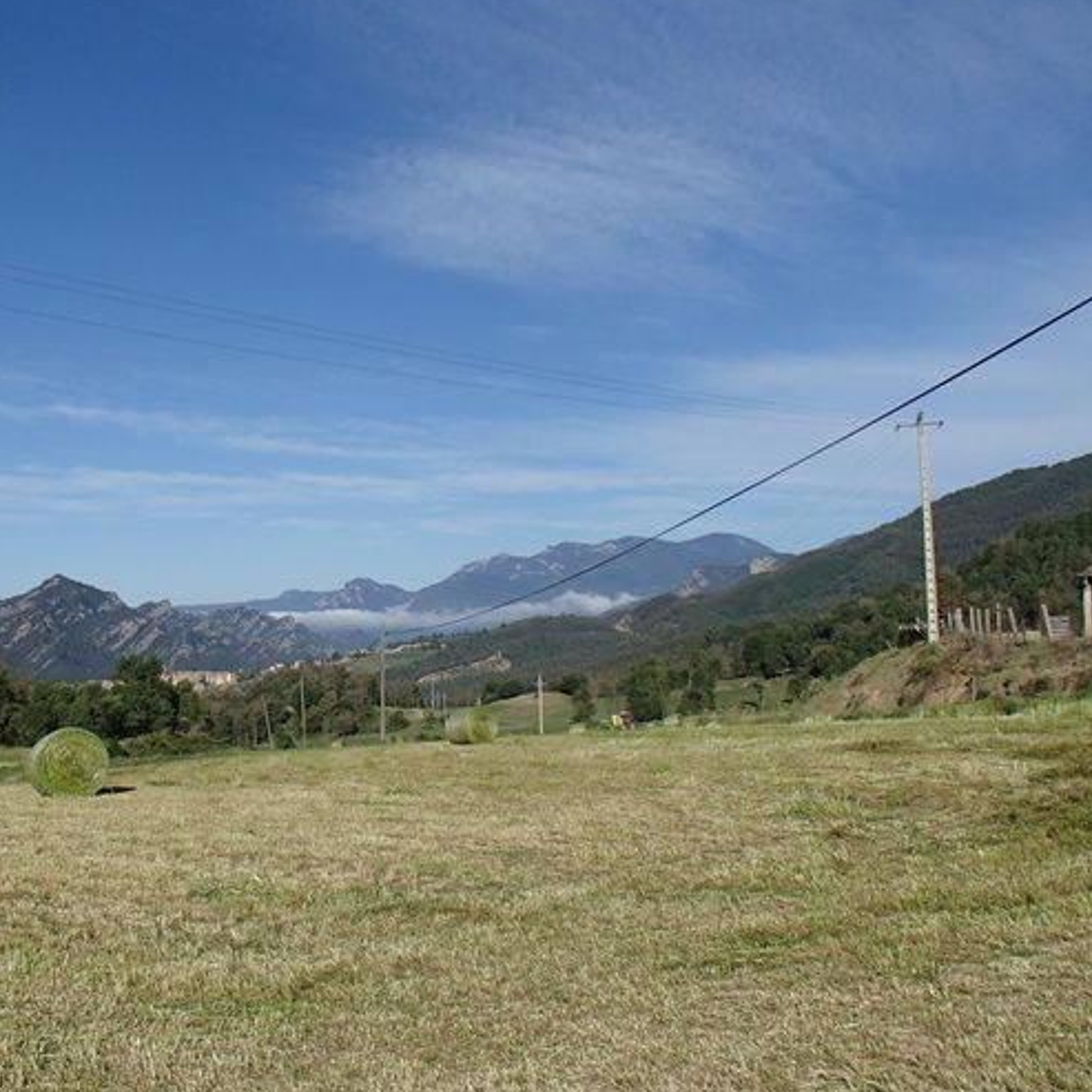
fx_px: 1392
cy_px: 574
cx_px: 373
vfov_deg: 42.8
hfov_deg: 42.3
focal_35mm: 39
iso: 125
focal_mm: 5.4
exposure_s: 1/250
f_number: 11
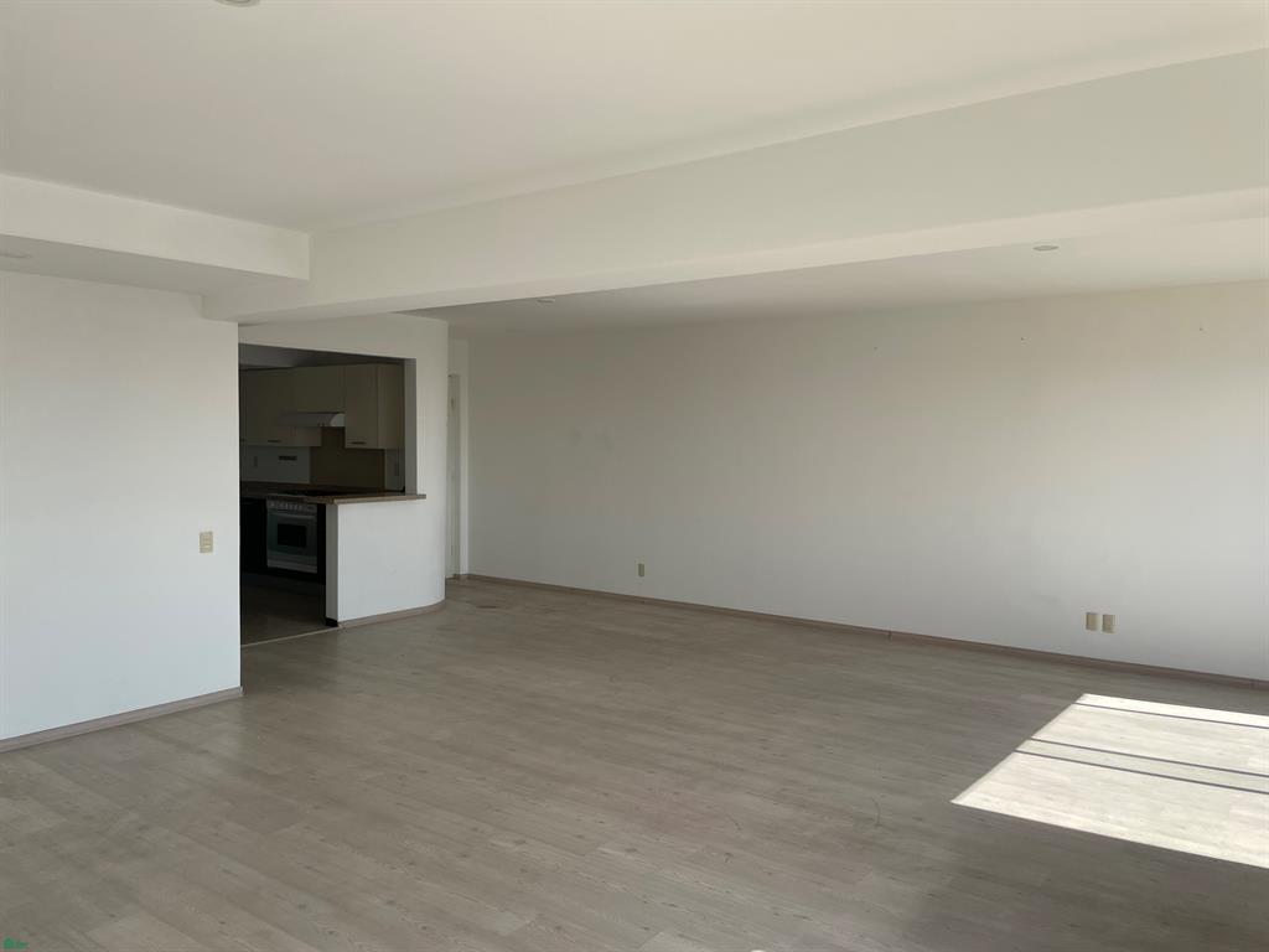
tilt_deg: -2.7
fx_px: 953
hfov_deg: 67.3
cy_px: 476
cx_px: 634
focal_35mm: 26
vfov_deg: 53.1
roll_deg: +0.0
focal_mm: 4.2
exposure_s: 1/1043
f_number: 1.6
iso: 32
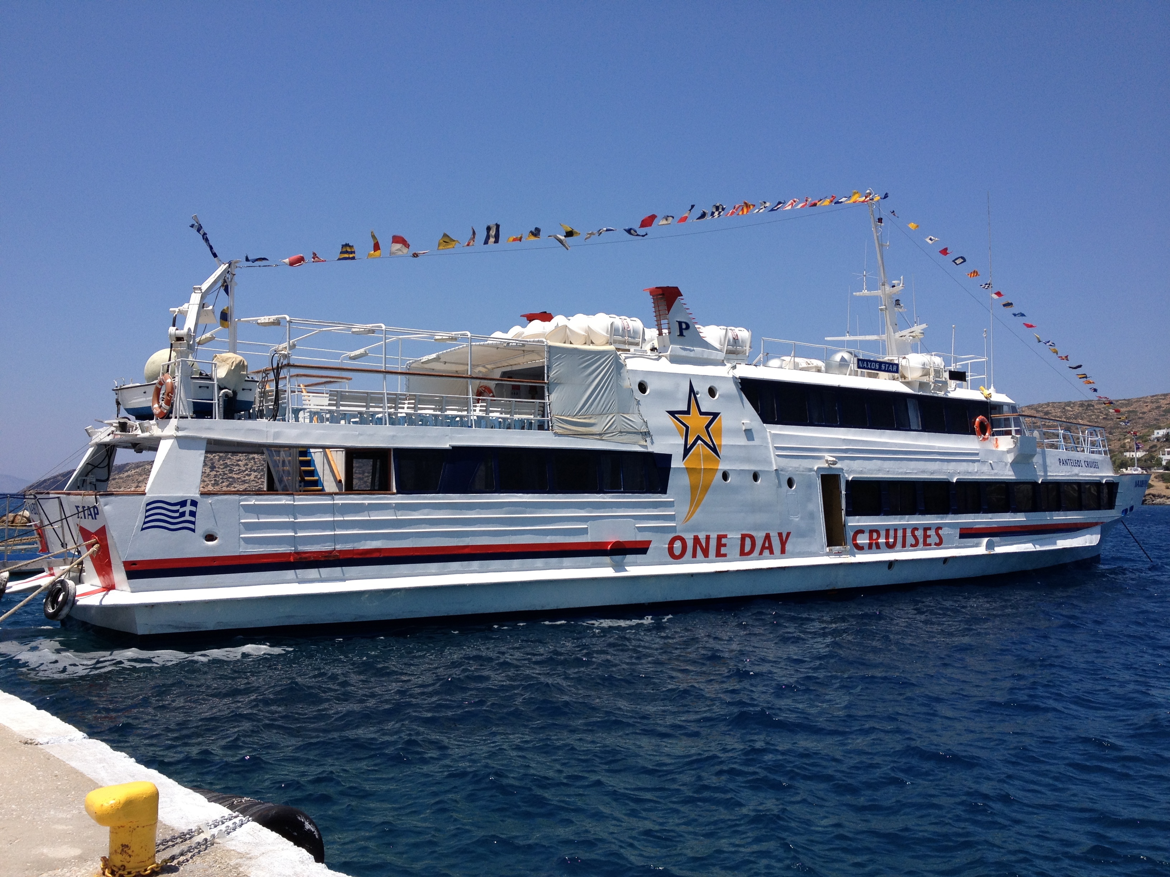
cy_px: 438
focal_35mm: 35
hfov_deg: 52.6
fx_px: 1183
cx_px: 585
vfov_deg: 40.7
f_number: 2.4
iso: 50
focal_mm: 4.28
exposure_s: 1/2123
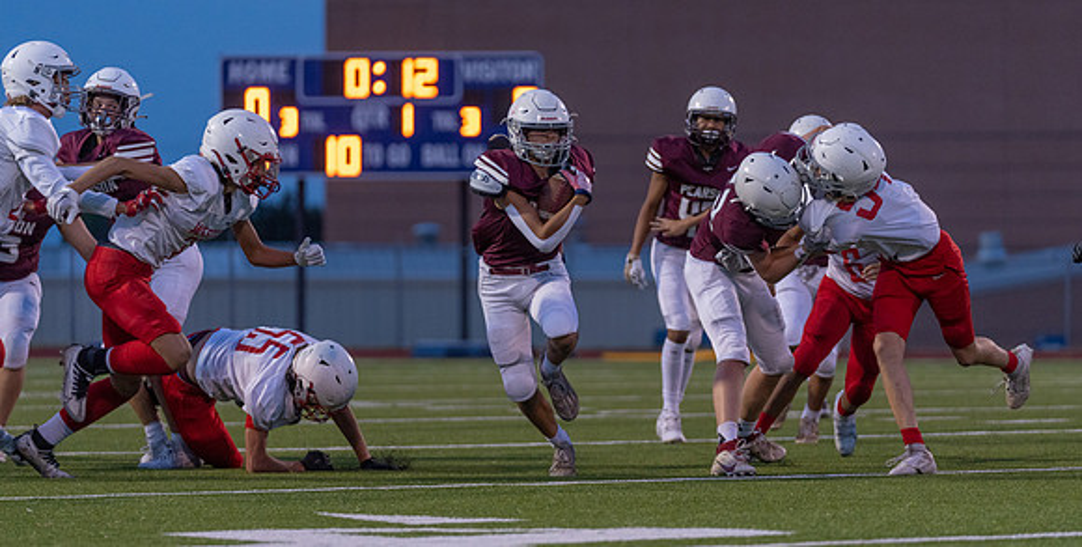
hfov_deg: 11.3
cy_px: 243
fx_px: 5455
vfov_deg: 5.7
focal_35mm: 195
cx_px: 583
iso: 2500
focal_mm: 164
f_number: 2.8
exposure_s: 1/1250
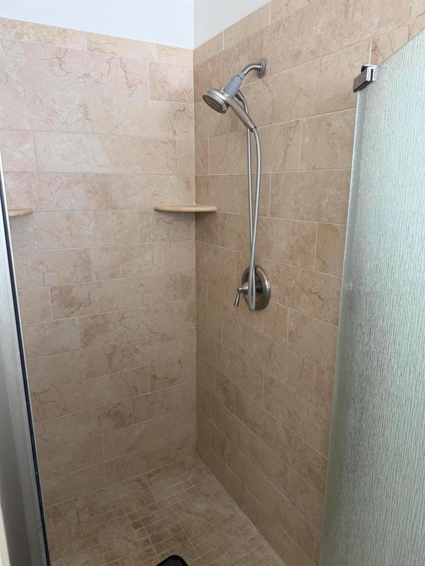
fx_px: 393
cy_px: 283
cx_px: 212
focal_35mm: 24
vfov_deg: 71.6
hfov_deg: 56.8
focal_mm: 6.76
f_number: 1.78
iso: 160
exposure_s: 1/120
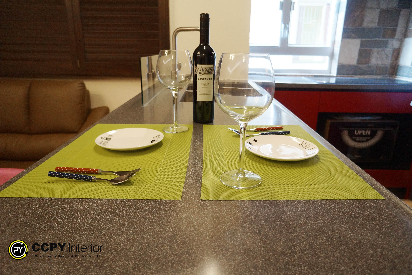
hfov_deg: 81.2
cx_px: 206
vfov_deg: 59.5
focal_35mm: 21
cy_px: 138
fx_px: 240
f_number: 7.1
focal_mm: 21
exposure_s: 1/60
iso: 1000
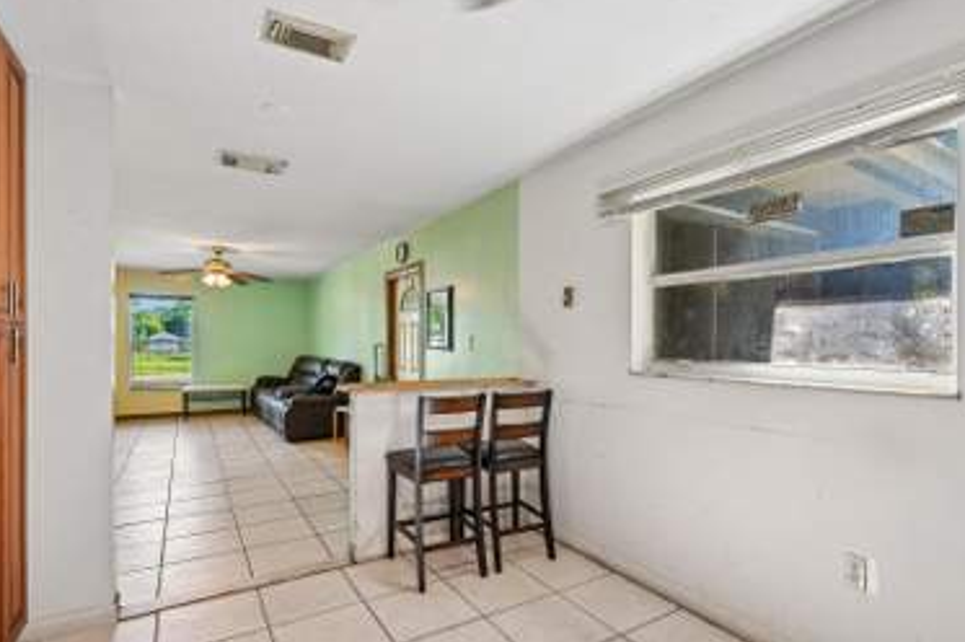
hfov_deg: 90.1
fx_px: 482
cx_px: 481
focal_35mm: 18
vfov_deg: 67.1
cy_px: 353
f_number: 8
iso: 3200
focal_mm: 14
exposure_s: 1/160
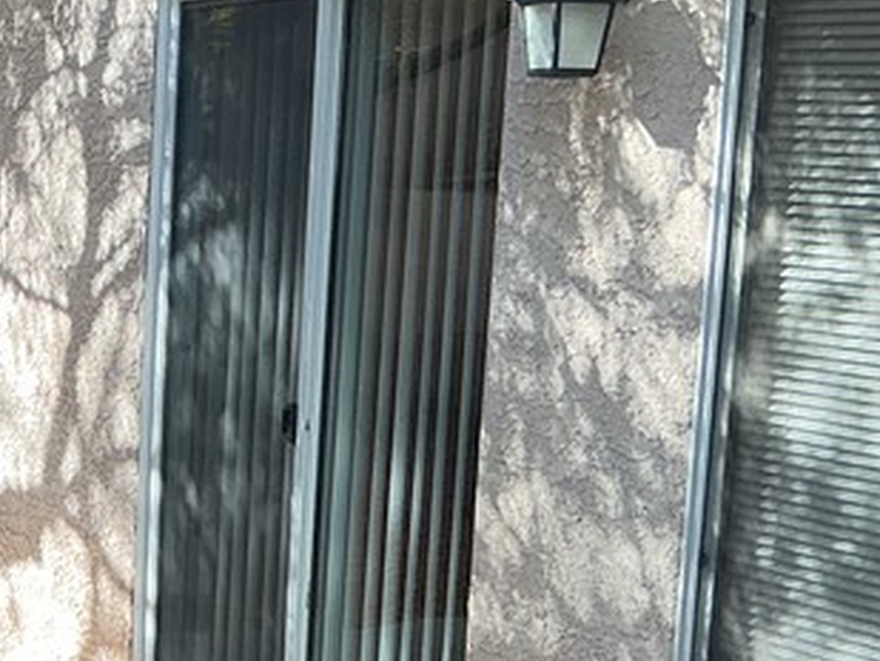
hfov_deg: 19.2
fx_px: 2441
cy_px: 641
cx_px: -202
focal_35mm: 96
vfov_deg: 15.2
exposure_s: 1/120
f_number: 1.8
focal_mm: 3
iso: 25
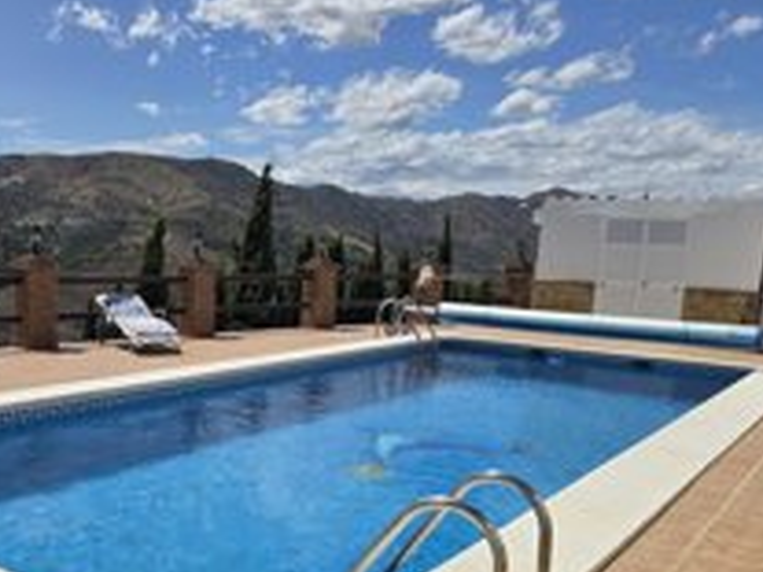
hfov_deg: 45.7
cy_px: 395
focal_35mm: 40
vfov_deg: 35.5
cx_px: 221
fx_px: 881
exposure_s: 1/1915
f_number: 1.7
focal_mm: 6.3
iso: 12
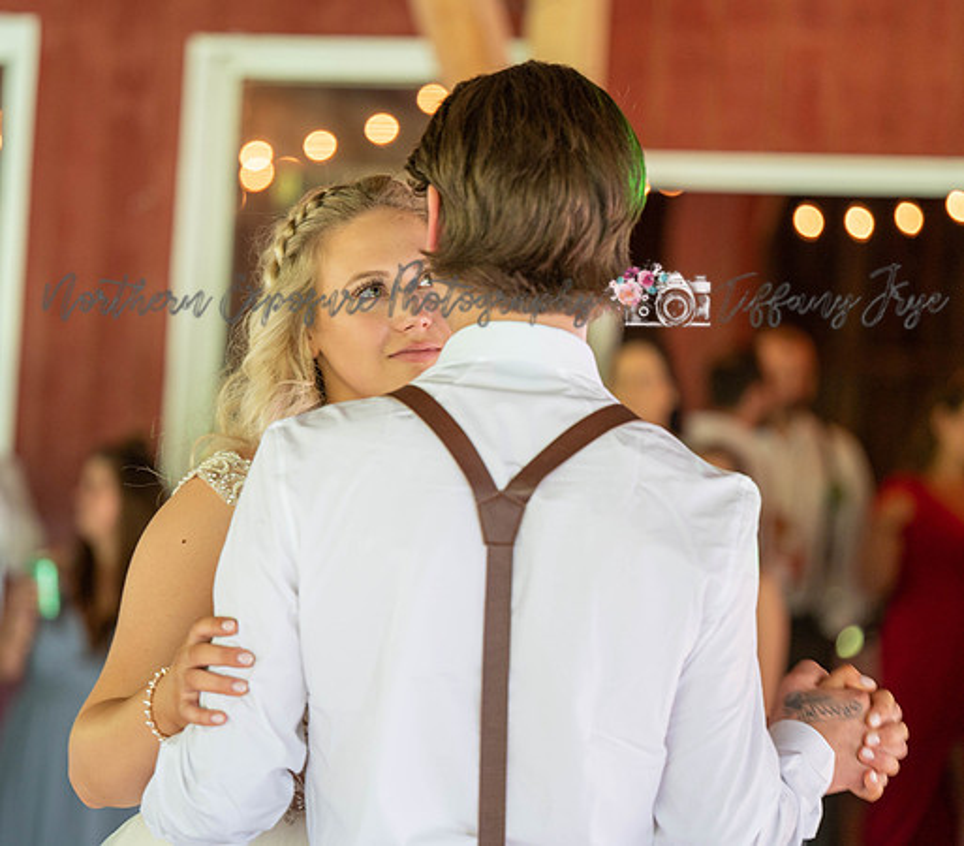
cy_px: 423
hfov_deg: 14.2
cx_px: 430
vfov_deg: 12.4
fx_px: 3879
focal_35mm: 131
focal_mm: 110
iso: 720
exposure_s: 1/125
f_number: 2.8
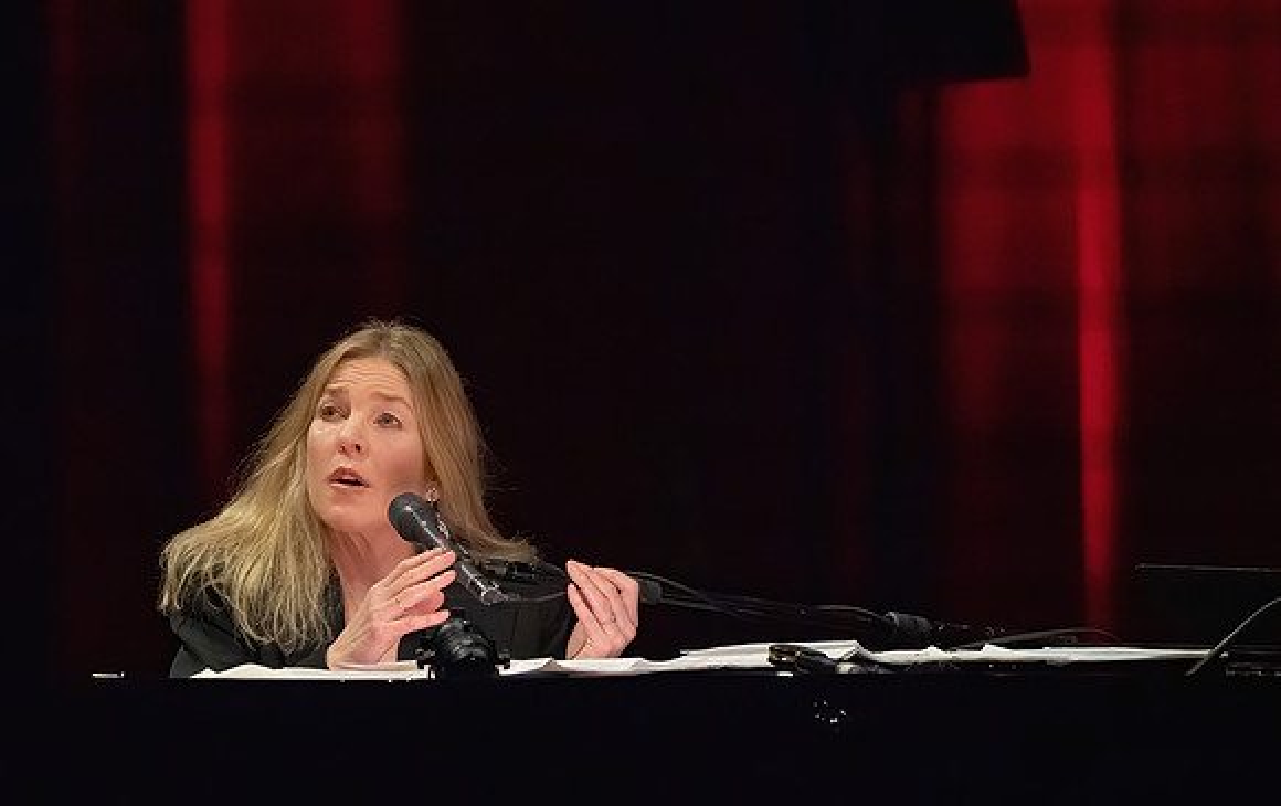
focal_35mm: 536
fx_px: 18738
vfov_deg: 2.5
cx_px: 438
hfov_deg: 3.9
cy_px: 474
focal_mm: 400
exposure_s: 1/320
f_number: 8
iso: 25600
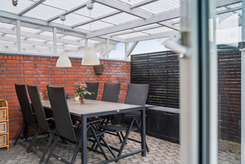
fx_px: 211
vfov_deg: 42.3
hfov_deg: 60.3
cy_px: 82
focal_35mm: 31
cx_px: 122
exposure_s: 1/160
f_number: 2.8
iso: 2000
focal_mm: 31
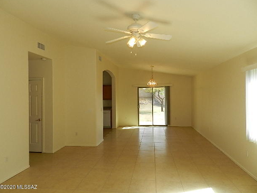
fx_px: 178
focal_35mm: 24
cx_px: 132
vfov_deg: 56.8
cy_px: 95
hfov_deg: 71.6
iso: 160
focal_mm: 4
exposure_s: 1/160
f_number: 3.4
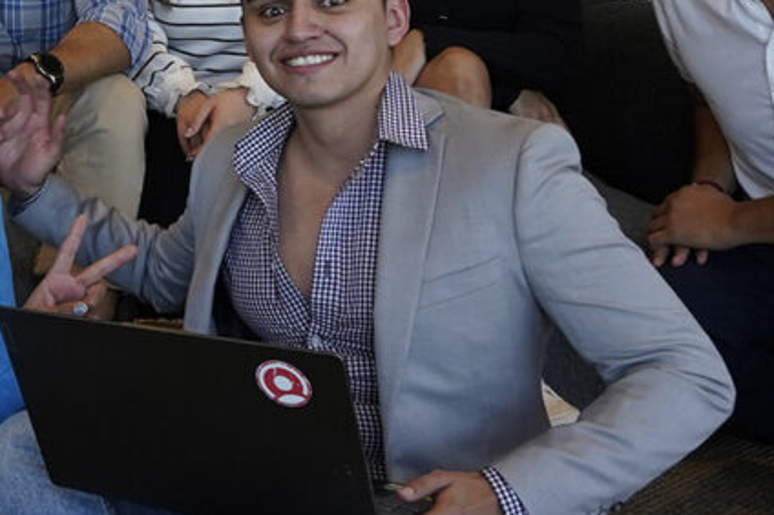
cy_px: 37
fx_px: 1461
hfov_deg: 27.2
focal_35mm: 68
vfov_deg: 19.6
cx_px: -78
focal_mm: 16
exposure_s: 1/125
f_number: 5
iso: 1000
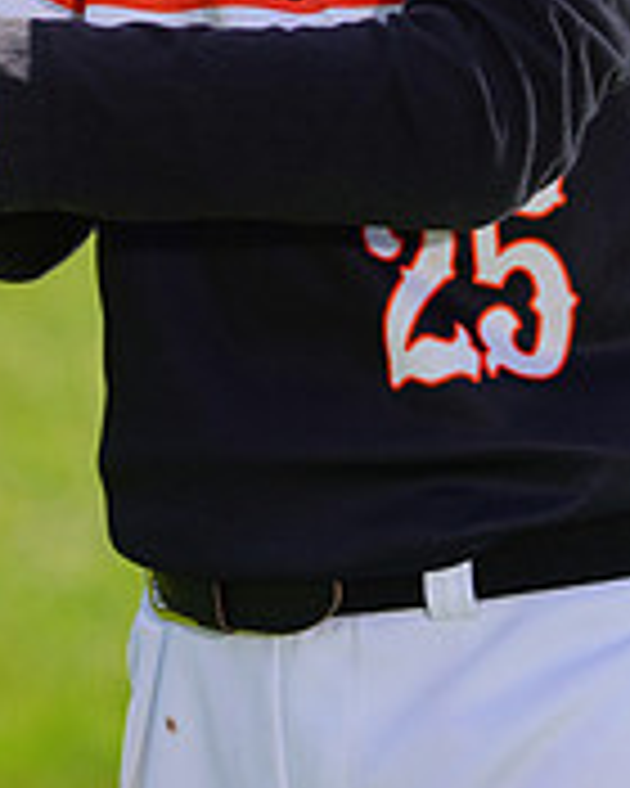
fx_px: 17084
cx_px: 349
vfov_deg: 2.6
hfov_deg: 2.1
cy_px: -320
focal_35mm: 733
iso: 100
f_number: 8
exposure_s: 1/250
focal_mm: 235
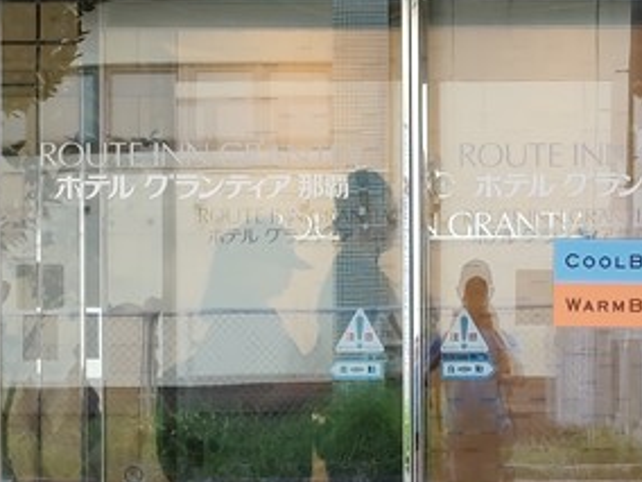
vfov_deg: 6.8
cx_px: 405
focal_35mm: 220
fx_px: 4080
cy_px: 326
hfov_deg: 9.0
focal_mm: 6.07
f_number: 1.7
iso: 160
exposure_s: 1/100
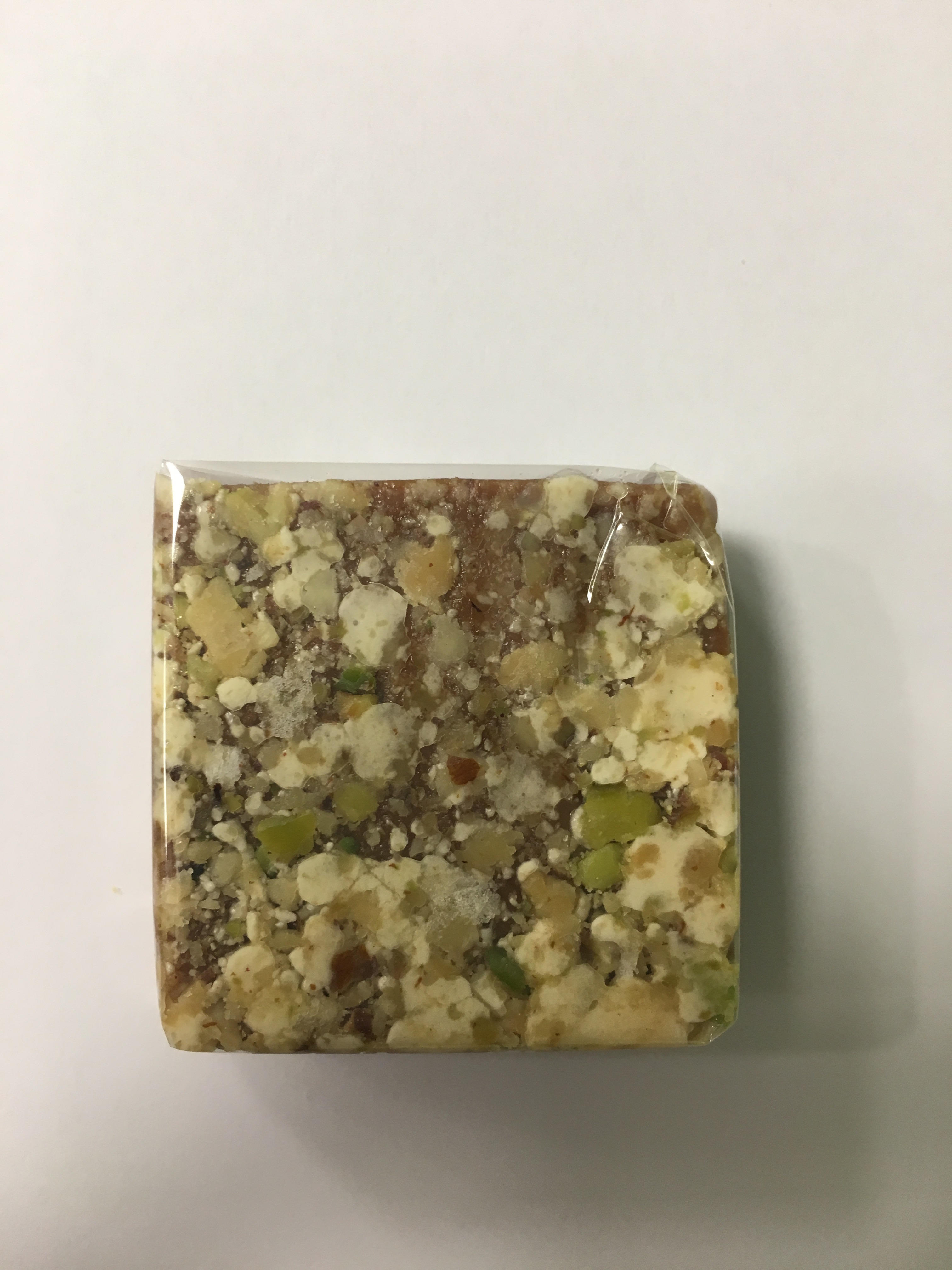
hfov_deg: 48.2
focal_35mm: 29
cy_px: 635
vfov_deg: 61.7
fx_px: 1063
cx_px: 476
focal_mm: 4.15
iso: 100
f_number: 2.2
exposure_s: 1/33
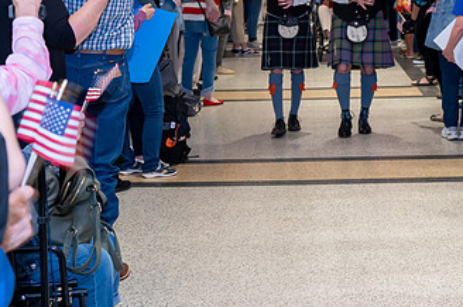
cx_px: 264
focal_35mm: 85
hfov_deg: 23.9
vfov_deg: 15.9
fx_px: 1092
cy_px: 66
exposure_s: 1/40
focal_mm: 48
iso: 1800
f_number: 5.6
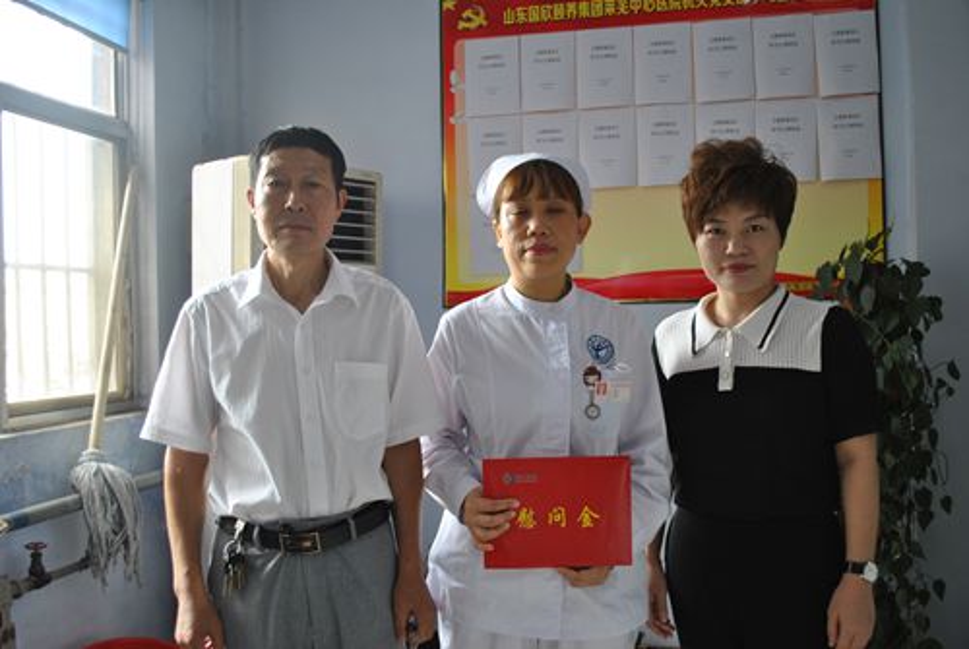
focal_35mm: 33
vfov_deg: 40.1
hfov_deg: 57.2
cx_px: 484
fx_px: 890
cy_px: 324
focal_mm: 22
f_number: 4
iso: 200
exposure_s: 1/50
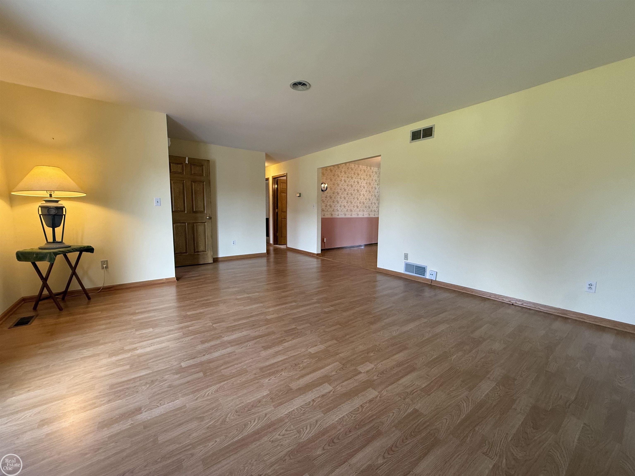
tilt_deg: -5.5
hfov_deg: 102.1
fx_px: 257
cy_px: 238
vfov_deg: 85.7
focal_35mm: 14
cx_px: 318
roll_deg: -0.2
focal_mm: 2.22
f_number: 2.2
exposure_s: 1/120
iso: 320
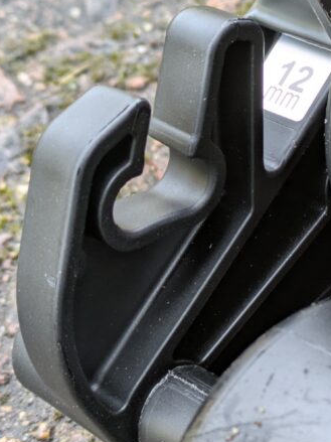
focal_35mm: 119
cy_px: 197
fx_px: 1518
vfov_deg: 16.6
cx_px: 406
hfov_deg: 12.1
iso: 103
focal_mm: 5.43
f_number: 1.89
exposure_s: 1/100
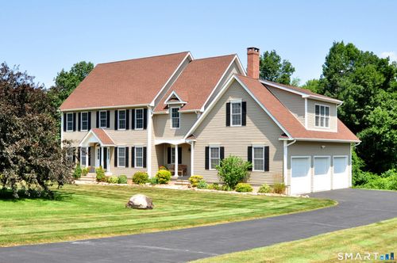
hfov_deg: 62.0
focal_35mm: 30
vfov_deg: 43.5
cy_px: 132
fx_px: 330
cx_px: 198
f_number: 8
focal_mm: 20
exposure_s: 1/400
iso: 400
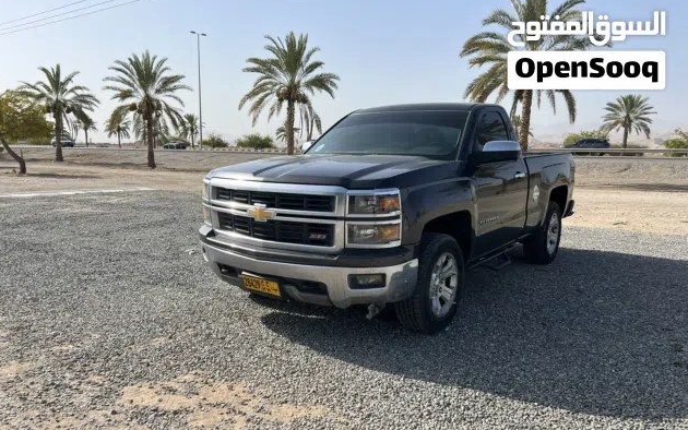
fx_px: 525
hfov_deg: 66.5
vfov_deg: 44.4
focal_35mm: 28
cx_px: 343
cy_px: 247
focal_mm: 5.7
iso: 50
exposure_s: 1/3571
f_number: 1.5
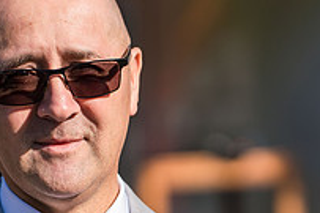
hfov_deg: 5.7
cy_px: 179
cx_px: 199
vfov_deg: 3.8
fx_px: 3197
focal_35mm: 360
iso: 250
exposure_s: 1/4000
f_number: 3.2
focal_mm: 126
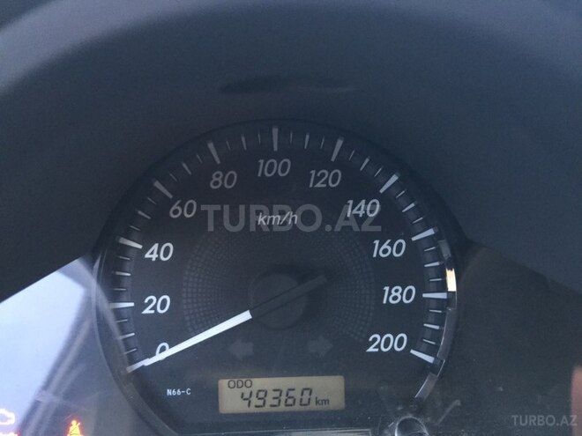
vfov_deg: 48.2
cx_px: 291
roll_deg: -1.5
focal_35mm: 29
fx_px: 488
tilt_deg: -29.0
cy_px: 218
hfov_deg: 61.7
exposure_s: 1/17
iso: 50
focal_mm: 4.15
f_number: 2.2
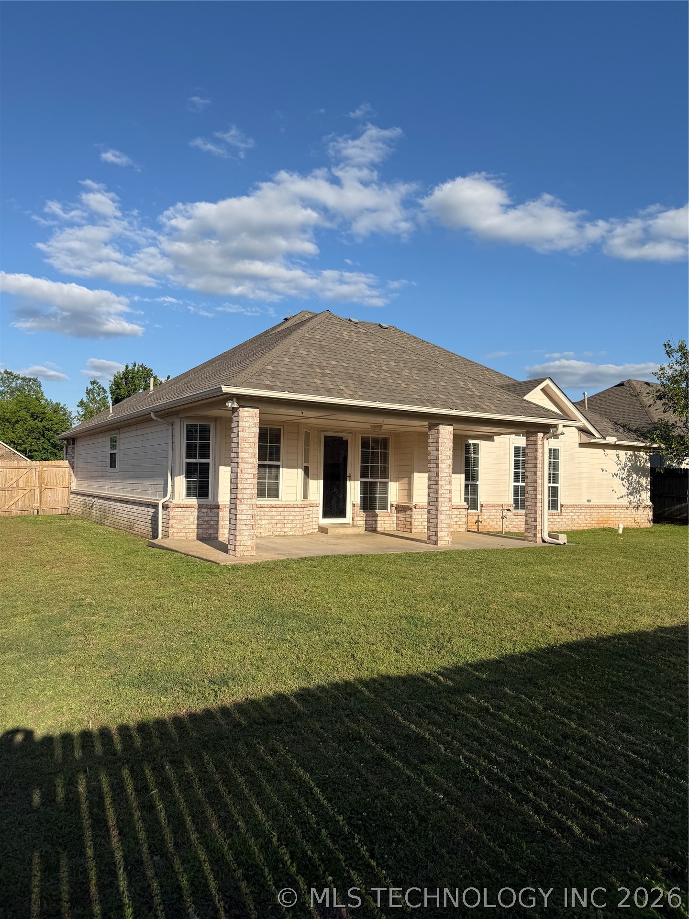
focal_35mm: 24
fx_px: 637
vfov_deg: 71.6
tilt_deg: +2.8
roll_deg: -1.2
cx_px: 344
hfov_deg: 56.8
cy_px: 460
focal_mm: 6.76
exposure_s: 1/5319
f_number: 1.78
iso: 80
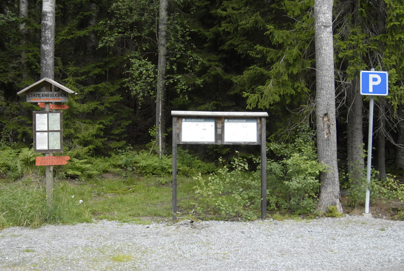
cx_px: 202
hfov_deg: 53.1
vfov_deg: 37.0
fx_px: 405
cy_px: 136
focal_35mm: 36
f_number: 5.6
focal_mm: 24
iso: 800
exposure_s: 1/500
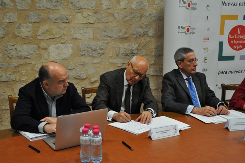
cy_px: 82
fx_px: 285
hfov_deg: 46.5
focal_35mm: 42
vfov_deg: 31.8
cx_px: 122
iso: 800
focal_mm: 28
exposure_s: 1/50
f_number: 4
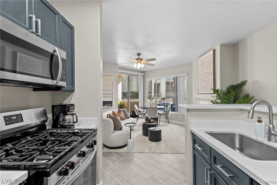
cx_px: 138
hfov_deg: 96.7
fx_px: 123
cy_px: 92
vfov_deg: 73.8
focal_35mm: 16
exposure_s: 1/2.5
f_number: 8
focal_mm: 16
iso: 100
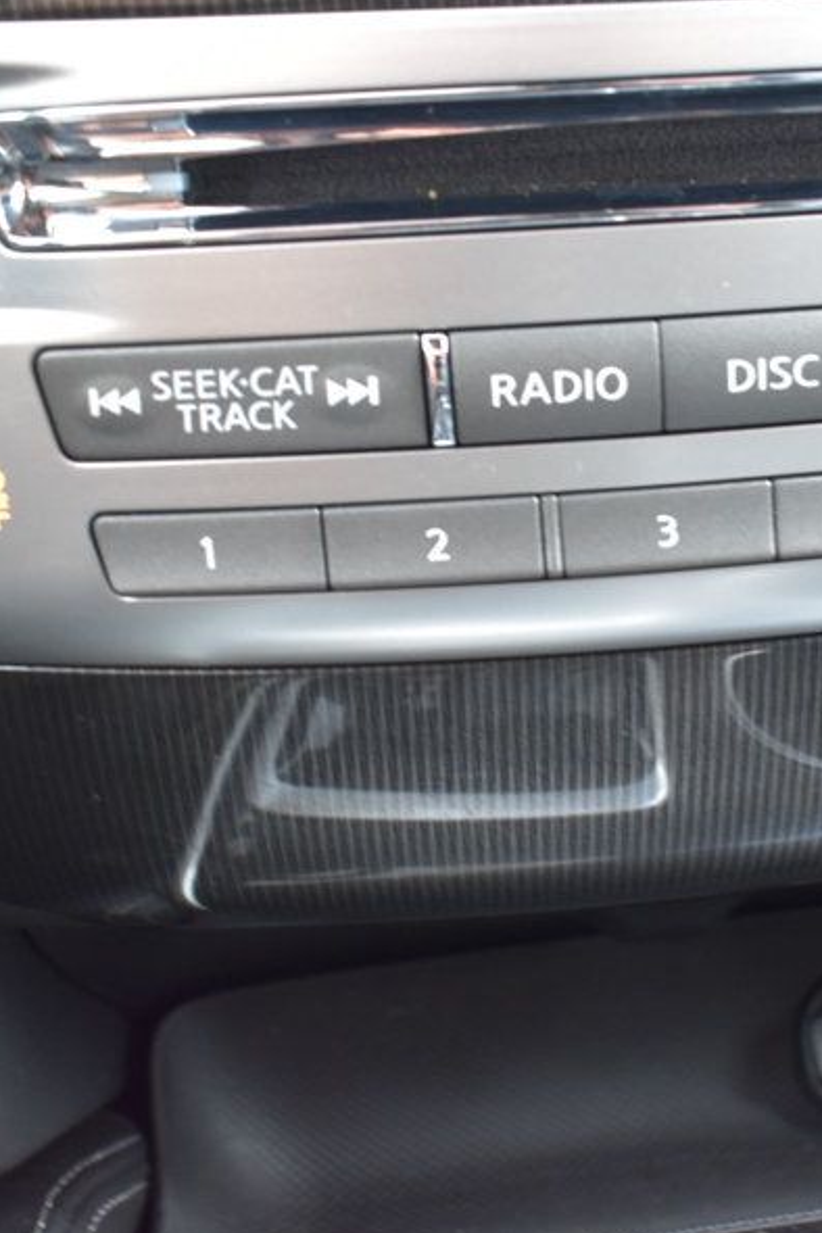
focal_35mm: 52
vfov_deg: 38.2
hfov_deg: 25.4
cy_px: 572
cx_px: 699
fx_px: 1781
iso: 1100
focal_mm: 20
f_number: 6.3
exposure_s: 1/15
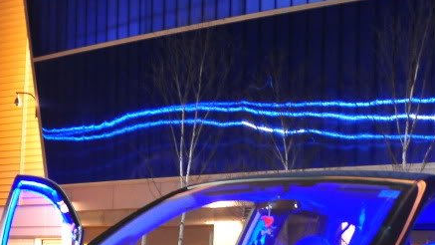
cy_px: 299
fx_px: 1145
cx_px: 297
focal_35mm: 99
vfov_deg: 11.9
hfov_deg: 21.4
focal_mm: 27
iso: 1600
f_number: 2.8
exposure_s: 1/2.5
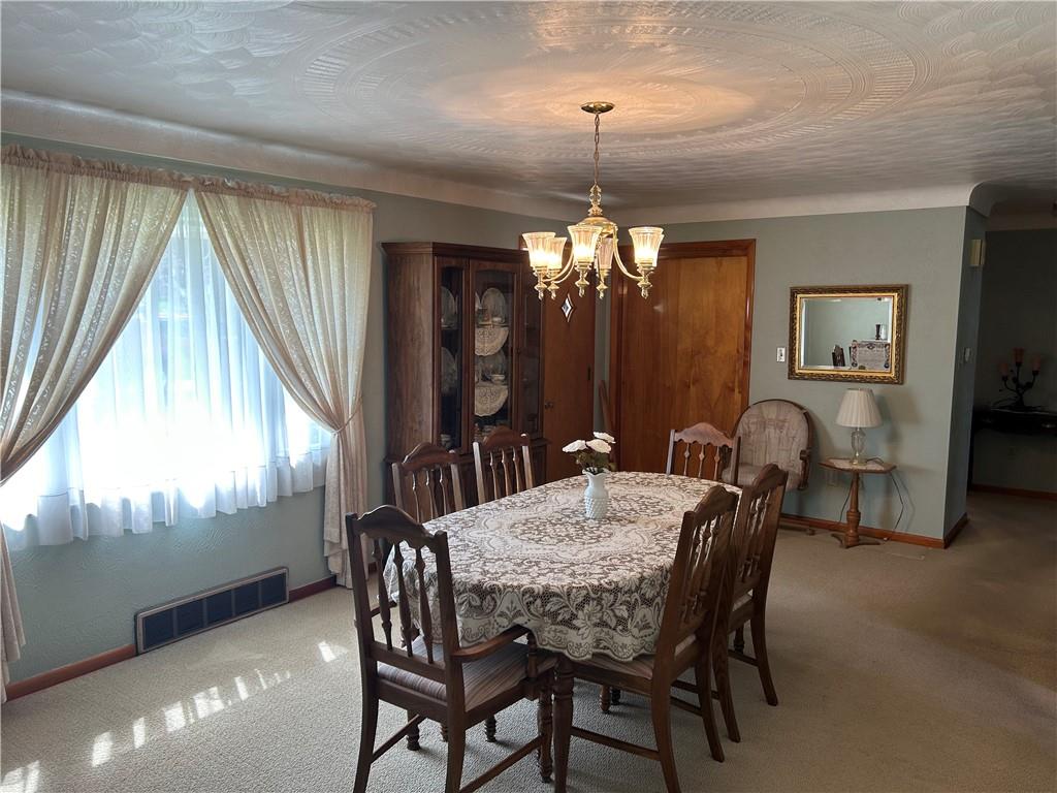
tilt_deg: -6.5
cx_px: 528
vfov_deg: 53.1
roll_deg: -0.5
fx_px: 794
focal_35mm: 26
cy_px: 396
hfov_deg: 67.3
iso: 64
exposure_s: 1/120
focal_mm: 5.7
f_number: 1.5
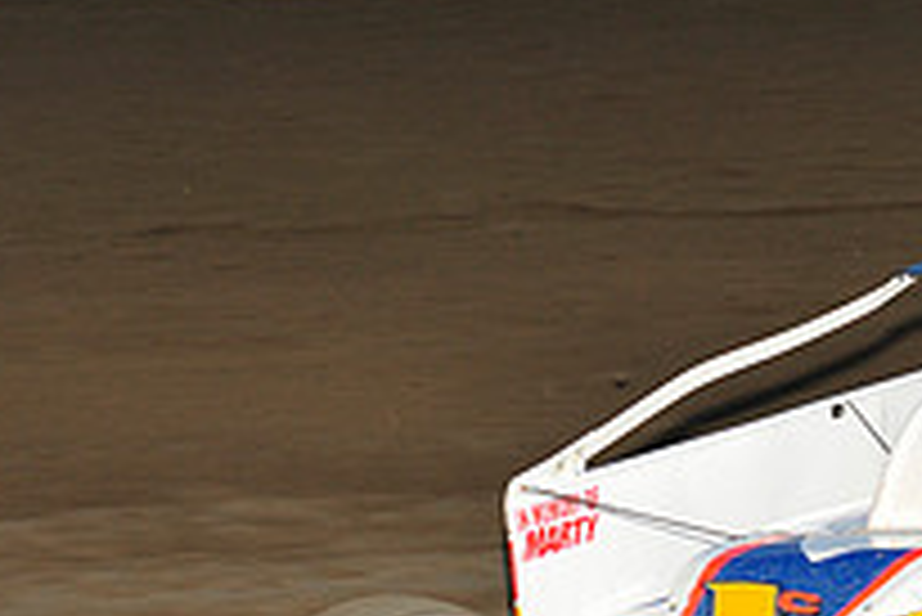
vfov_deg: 5.7
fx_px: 6228
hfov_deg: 8.4
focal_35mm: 243
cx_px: 1129
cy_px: 342
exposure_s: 1/320
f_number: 6.3
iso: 640
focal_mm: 86
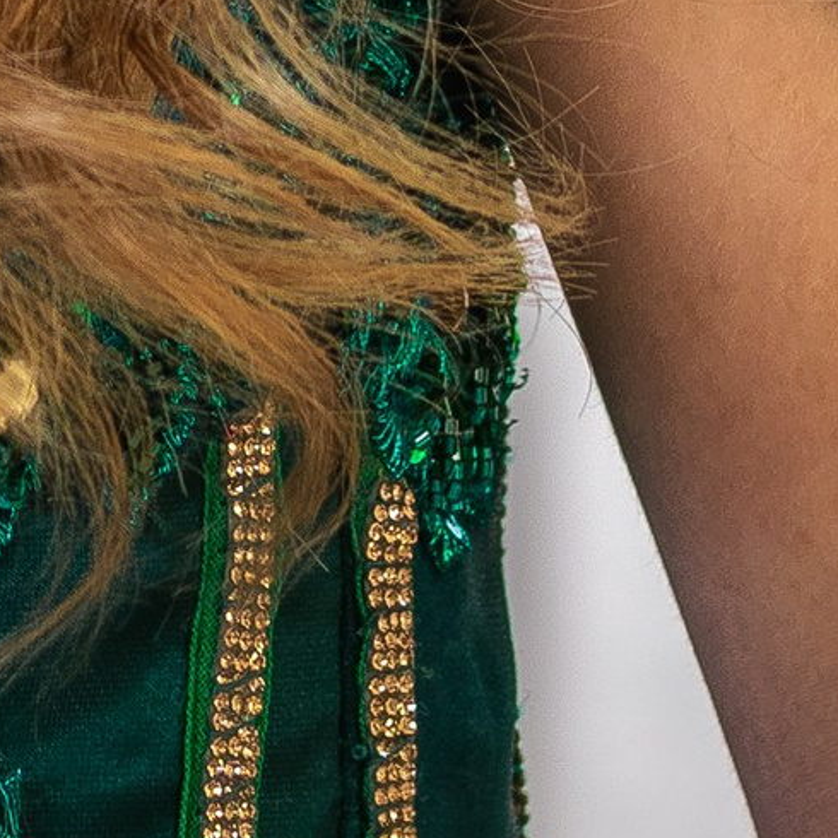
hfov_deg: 3.5
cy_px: -1743
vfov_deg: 3.4
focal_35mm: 500
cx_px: -977
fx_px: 13694
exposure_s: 1/200
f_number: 3.5
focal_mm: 50
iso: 100
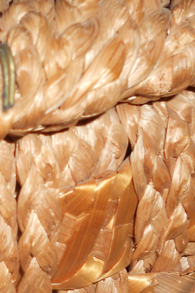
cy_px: 211
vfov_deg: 20.3
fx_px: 812
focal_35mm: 100
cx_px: -52
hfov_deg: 13.3
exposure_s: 1/25
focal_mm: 5.8
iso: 80
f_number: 8.8
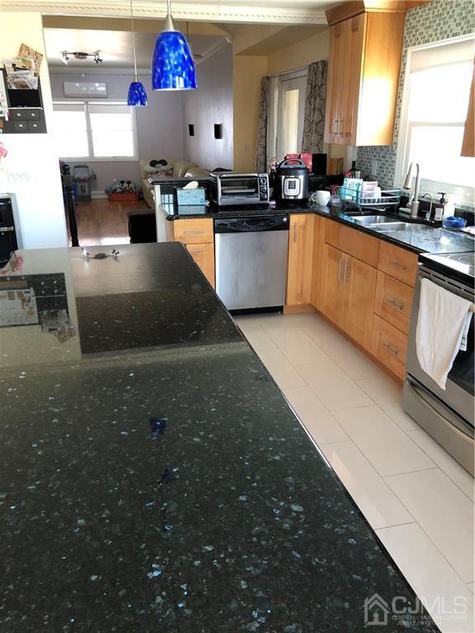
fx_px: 512
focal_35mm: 28
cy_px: 316
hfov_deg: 49.7
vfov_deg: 63.4
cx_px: 238
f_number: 1.8
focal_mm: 4
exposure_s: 1/15
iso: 64
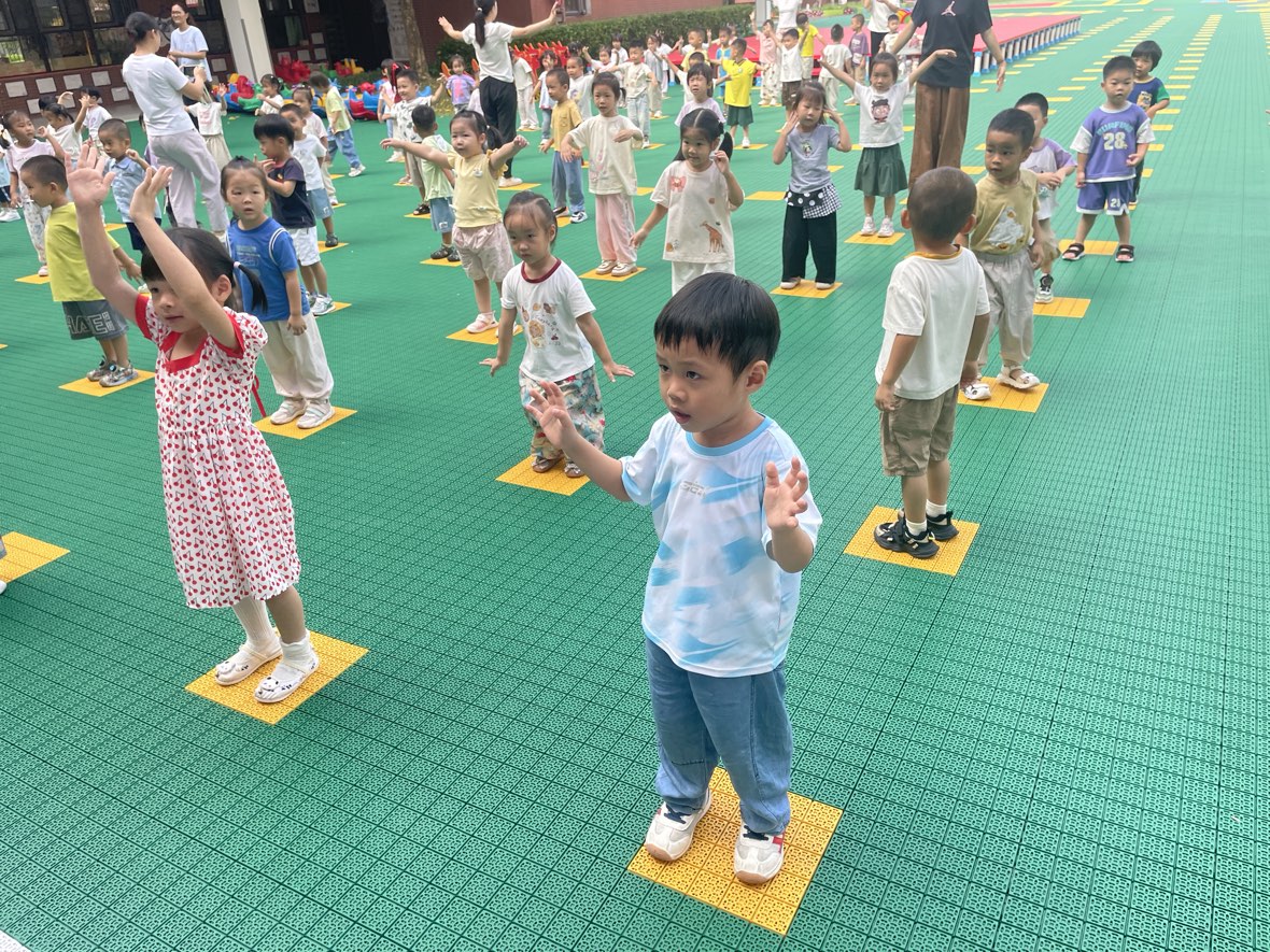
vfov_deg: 53.1
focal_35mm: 26
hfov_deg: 67.3
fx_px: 954
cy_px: 476
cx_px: 635
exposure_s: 1/384
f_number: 1.6
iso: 32
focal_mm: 4.2
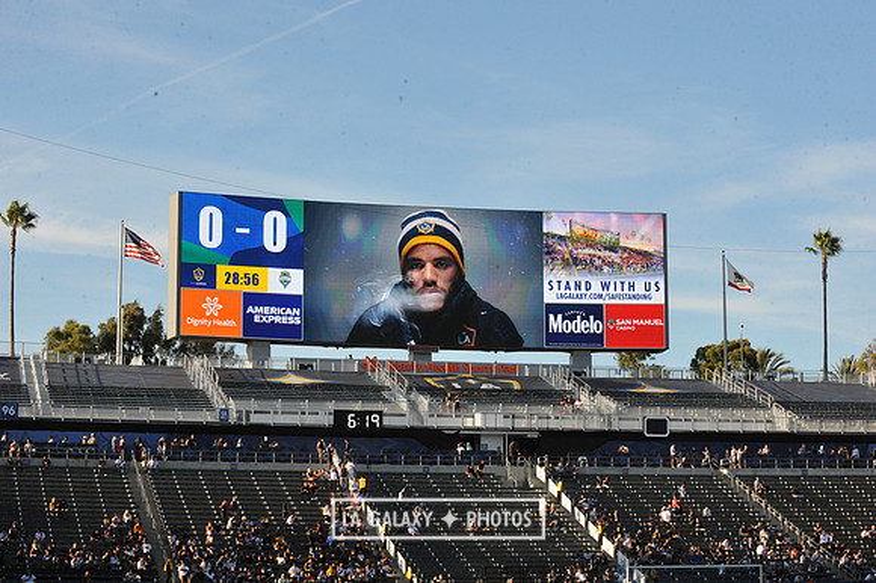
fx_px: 1994
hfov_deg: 24.8
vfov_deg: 16.6
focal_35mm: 82
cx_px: 438
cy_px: 292
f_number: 14
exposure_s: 1/800
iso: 1600
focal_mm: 82
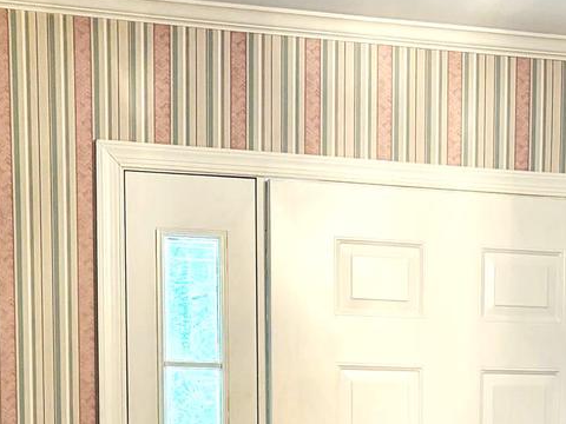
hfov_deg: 24.2
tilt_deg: -4.9
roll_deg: -0.8
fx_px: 1275
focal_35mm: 78
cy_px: 517
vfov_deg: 17.9
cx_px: 533
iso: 320
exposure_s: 1/60
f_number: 1.6
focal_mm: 5.96
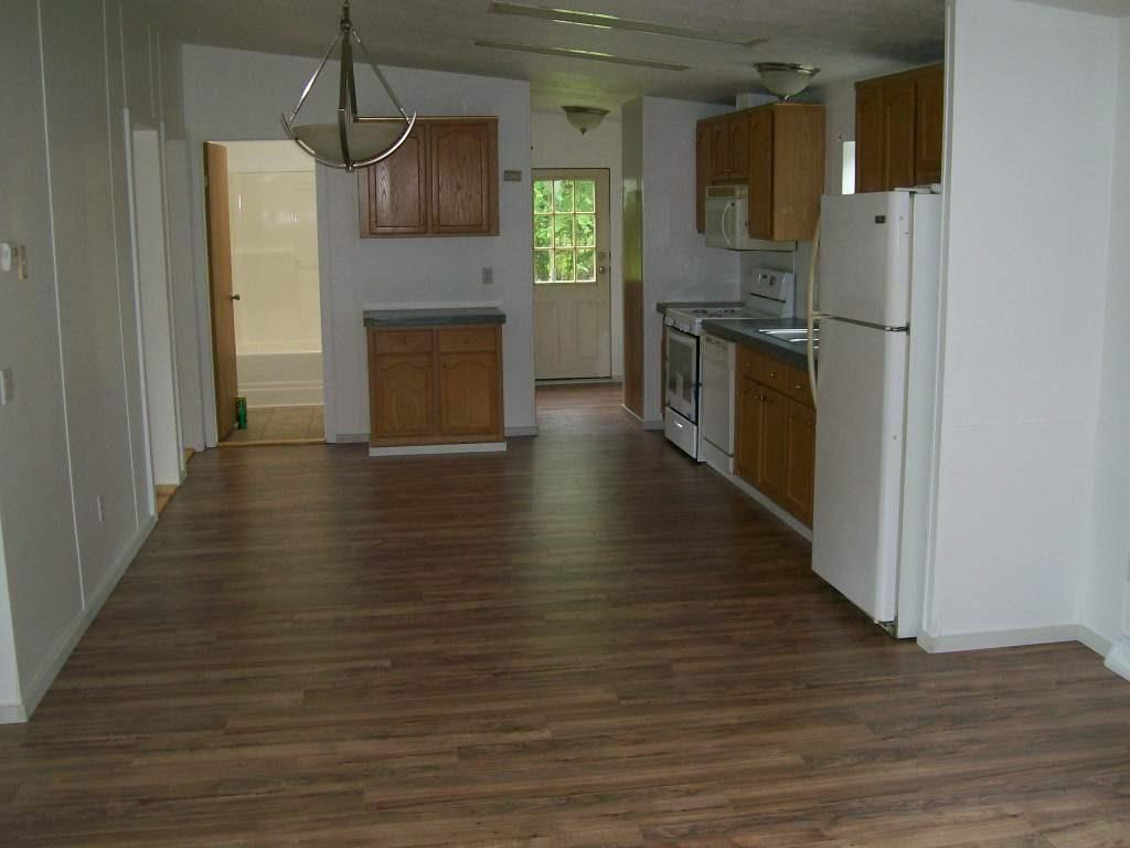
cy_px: 424
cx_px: 565
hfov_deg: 51.4
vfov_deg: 39.7
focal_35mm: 36
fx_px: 1175
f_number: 2.7
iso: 140
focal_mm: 6
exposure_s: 1/64
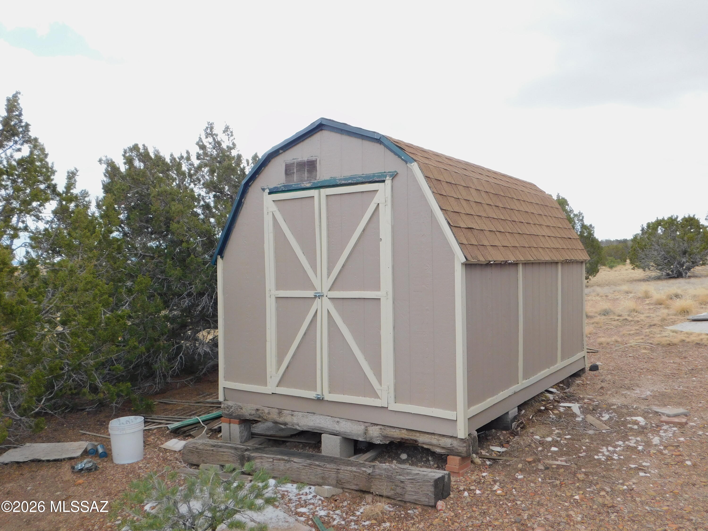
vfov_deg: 46.8
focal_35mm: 30
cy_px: 266
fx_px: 614
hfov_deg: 60.0
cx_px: 354
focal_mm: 5.3
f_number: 3.2
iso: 125
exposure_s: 1/400
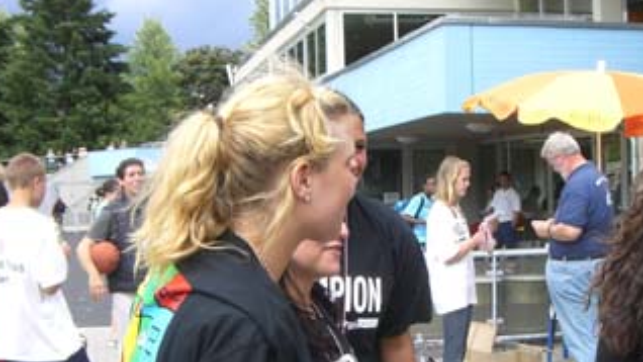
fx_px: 1108
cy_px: 262
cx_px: 382
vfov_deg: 18.5
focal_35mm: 65
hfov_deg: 32.3
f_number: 4.3
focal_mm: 6.2
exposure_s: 1/200
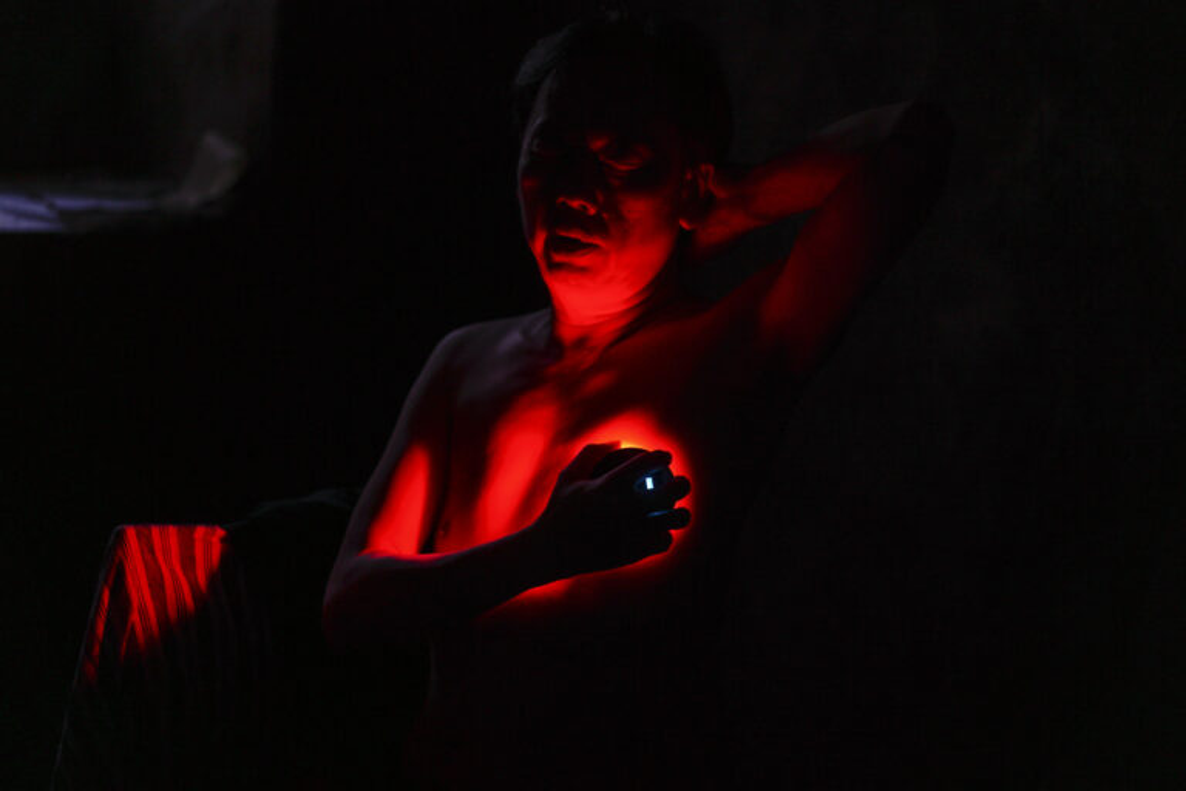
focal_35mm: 84
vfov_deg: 16.3
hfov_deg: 24.2
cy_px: 396
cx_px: 593
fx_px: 2767
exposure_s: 1/100
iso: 250
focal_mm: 56
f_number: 1.4
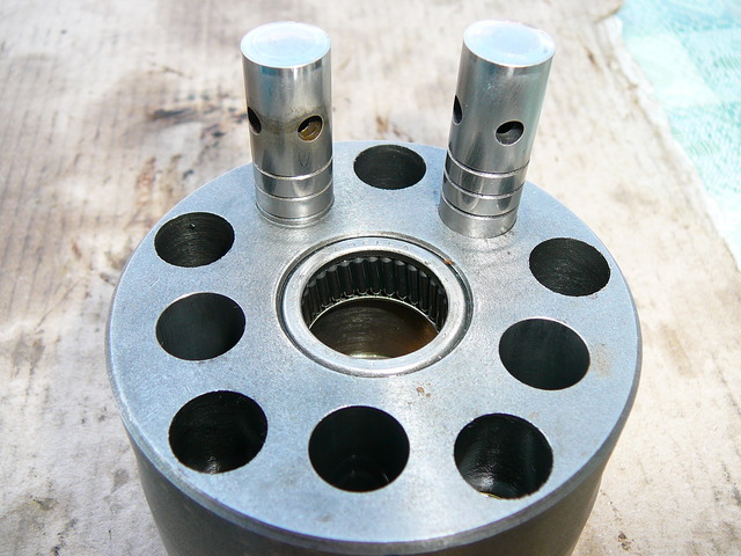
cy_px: 278
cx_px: 370
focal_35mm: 38
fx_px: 813
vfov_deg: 37.7
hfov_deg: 49.0
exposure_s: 1/125
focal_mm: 5.6
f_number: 3
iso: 80
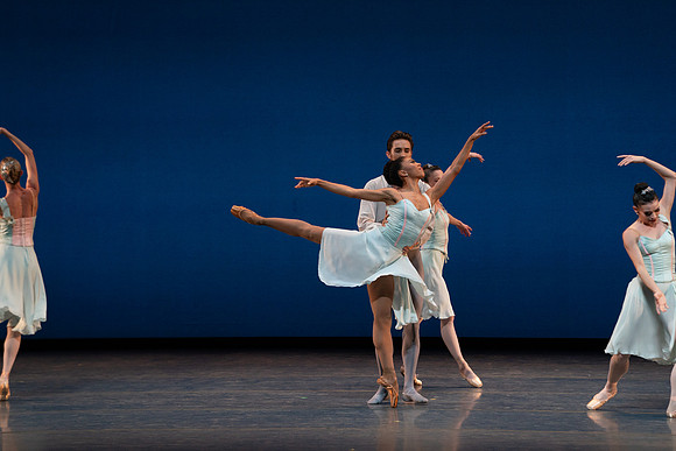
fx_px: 3756
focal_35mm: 200
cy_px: 226
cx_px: 338
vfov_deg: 6.9
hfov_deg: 10.3
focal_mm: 200
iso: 3200
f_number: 8
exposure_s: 1/400
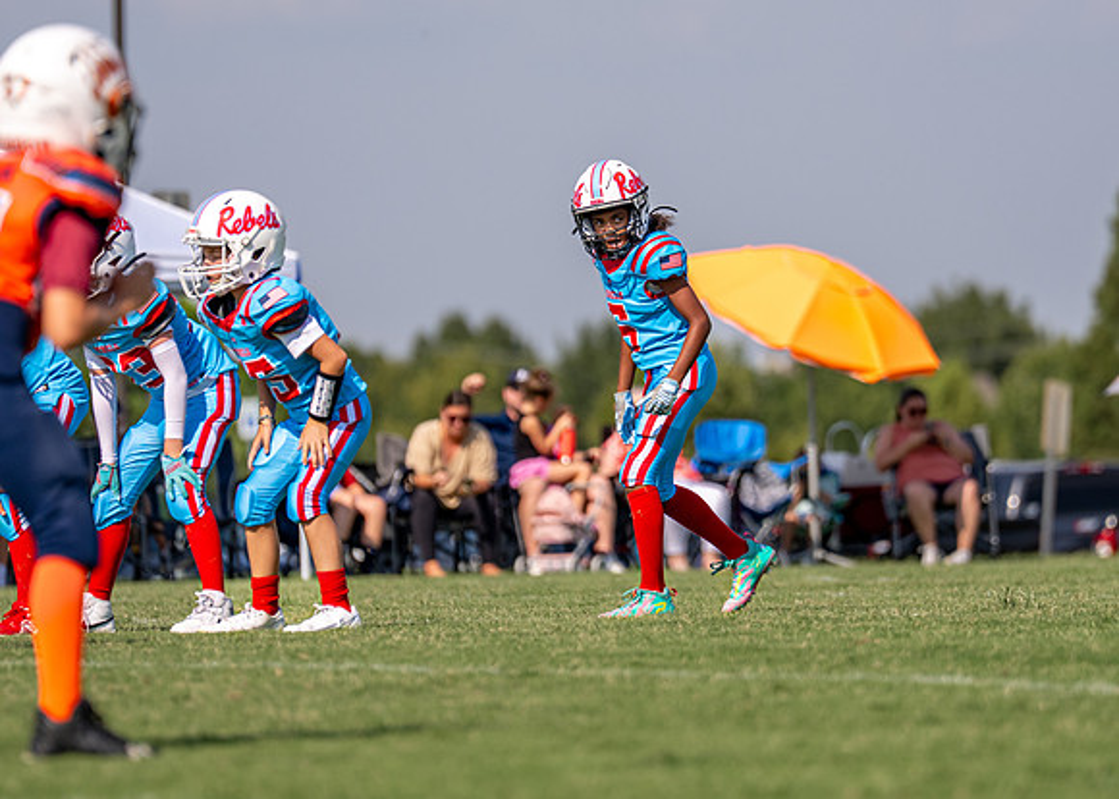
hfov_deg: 5.7
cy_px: 302
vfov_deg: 4.1
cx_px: 644
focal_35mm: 352
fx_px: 11194
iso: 125
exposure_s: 1/3200
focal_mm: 200
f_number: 2.8
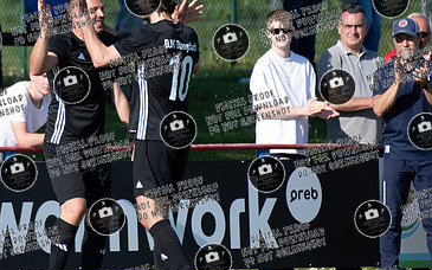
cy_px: 108
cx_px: 63
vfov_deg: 1.3
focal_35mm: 980
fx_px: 11536
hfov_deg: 2.1
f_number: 5.6
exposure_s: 1/1600
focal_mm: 440
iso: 640
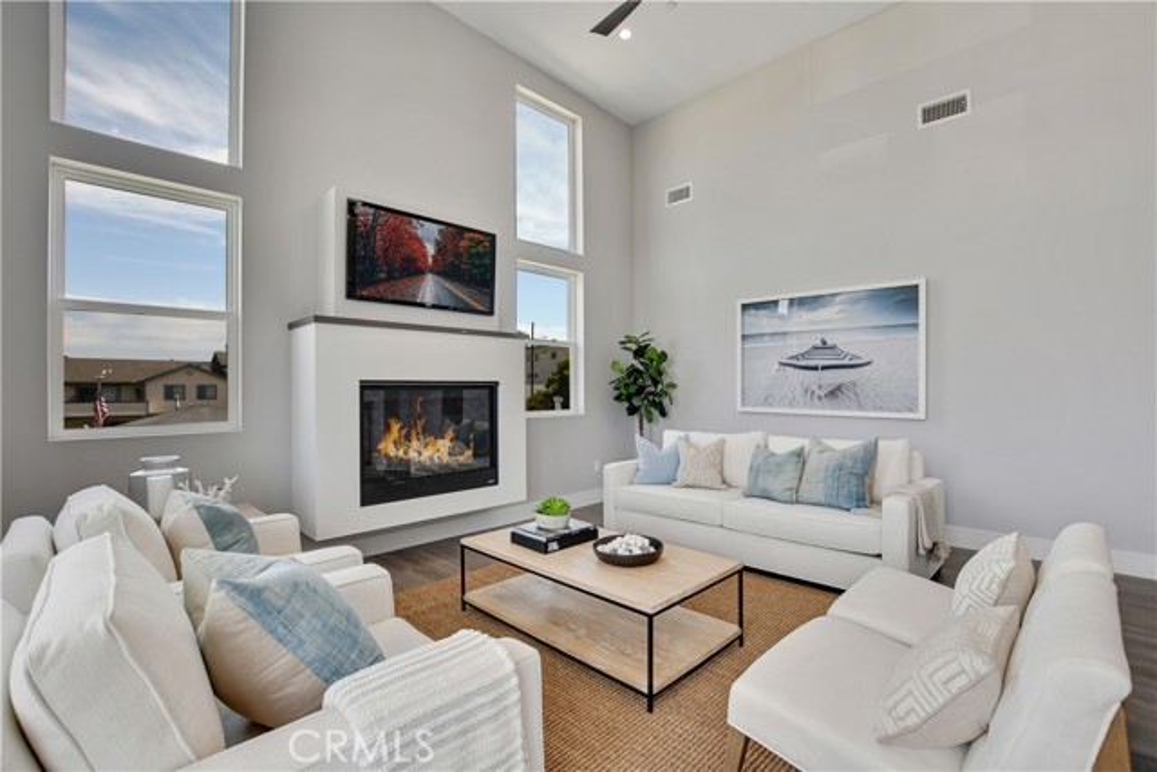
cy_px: 386
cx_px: 578
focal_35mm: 15
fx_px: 482
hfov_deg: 100.4
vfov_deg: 77.4
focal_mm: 10
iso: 400
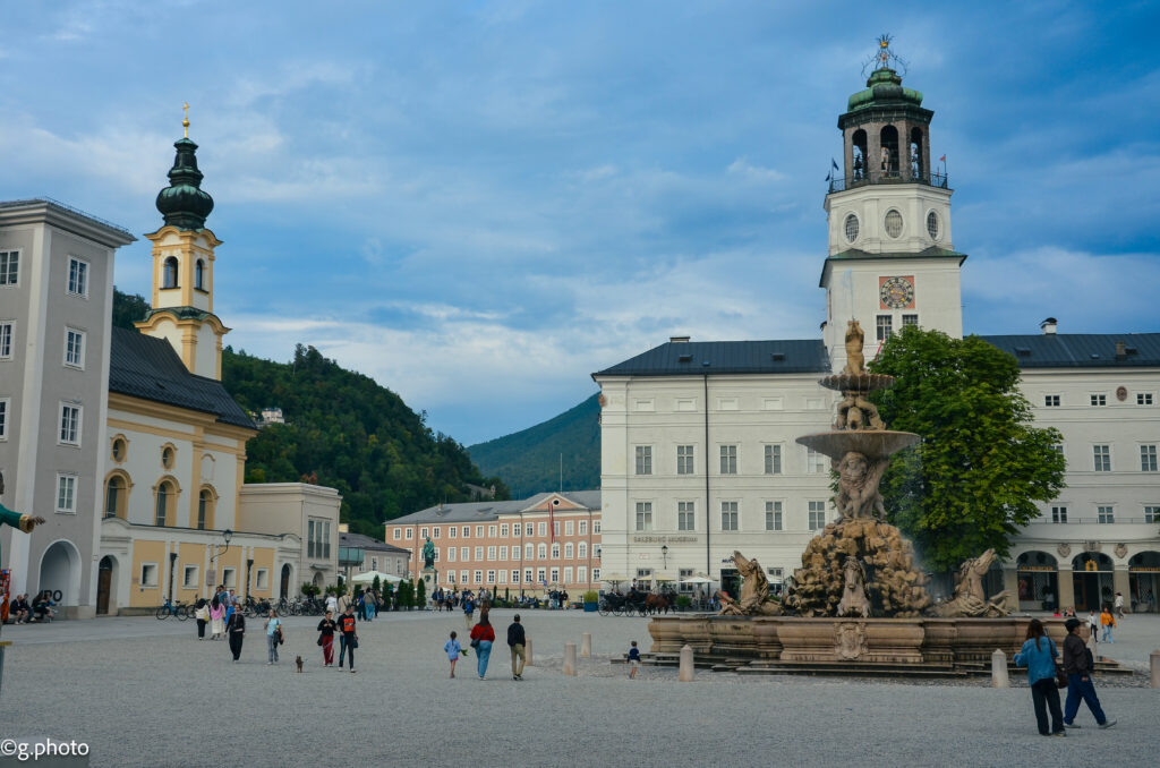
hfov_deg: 46.5
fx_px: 1350
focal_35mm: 42
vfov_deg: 31.7
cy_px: 384
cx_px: 580
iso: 125
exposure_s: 1/250
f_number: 7.1
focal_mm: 28
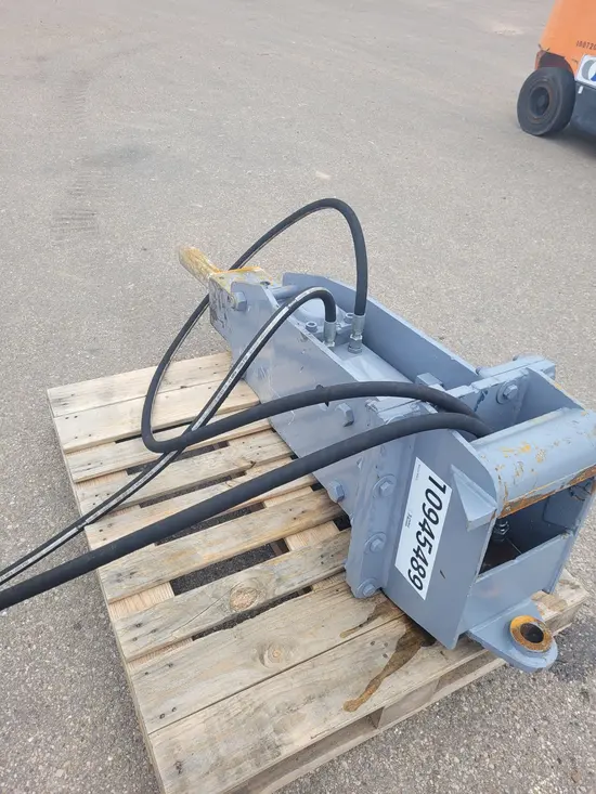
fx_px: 597
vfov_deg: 67.3
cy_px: 397
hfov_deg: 53.1
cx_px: 298
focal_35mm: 26
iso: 40
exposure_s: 1/394
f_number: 1.8
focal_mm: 5.4
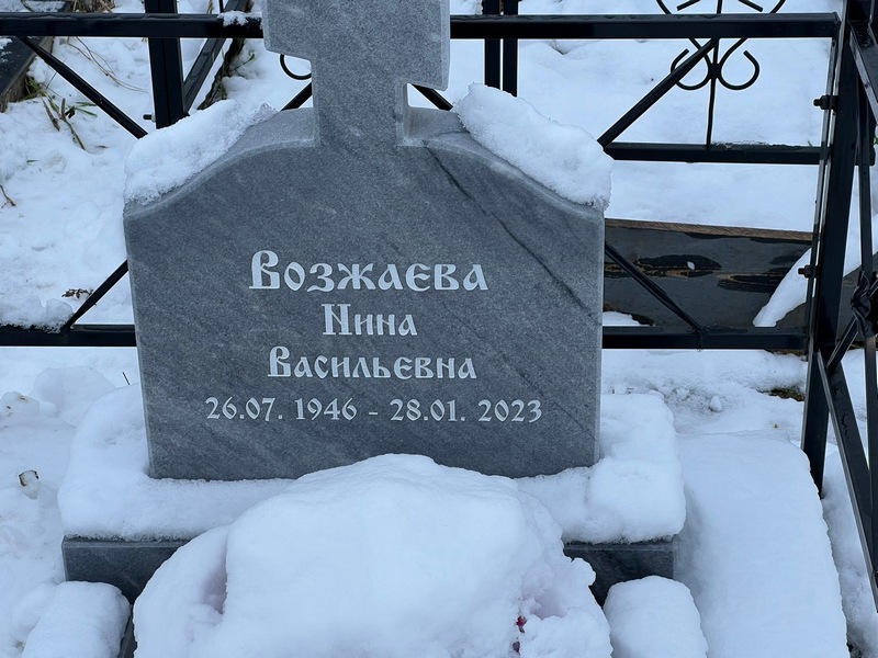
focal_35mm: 77
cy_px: 329
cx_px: 439
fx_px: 1953
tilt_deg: -32.3
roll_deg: -0.4
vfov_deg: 19.1
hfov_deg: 25.3
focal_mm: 9
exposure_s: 1/129
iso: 32
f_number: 2.8
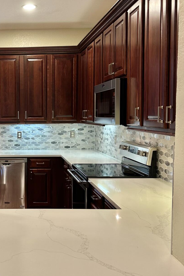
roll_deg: +1.0
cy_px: 134
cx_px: 15
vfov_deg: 47.4
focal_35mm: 41
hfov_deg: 31.0
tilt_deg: -3.3
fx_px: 314
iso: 125
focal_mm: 6.86
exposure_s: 1/60
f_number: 1.78
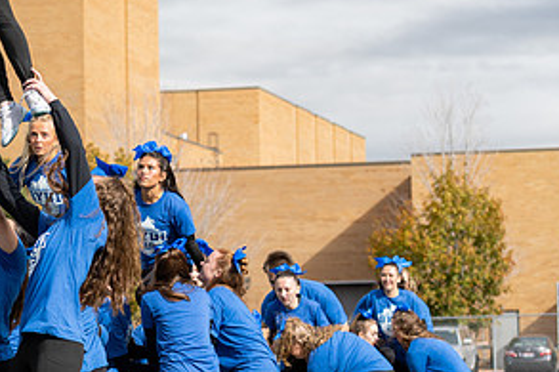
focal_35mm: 169
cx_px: -24
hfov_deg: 12.0
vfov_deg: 8.1
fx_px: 2623
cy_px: 58
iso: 125
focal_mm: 70
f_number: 3.5
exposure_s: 1/1600
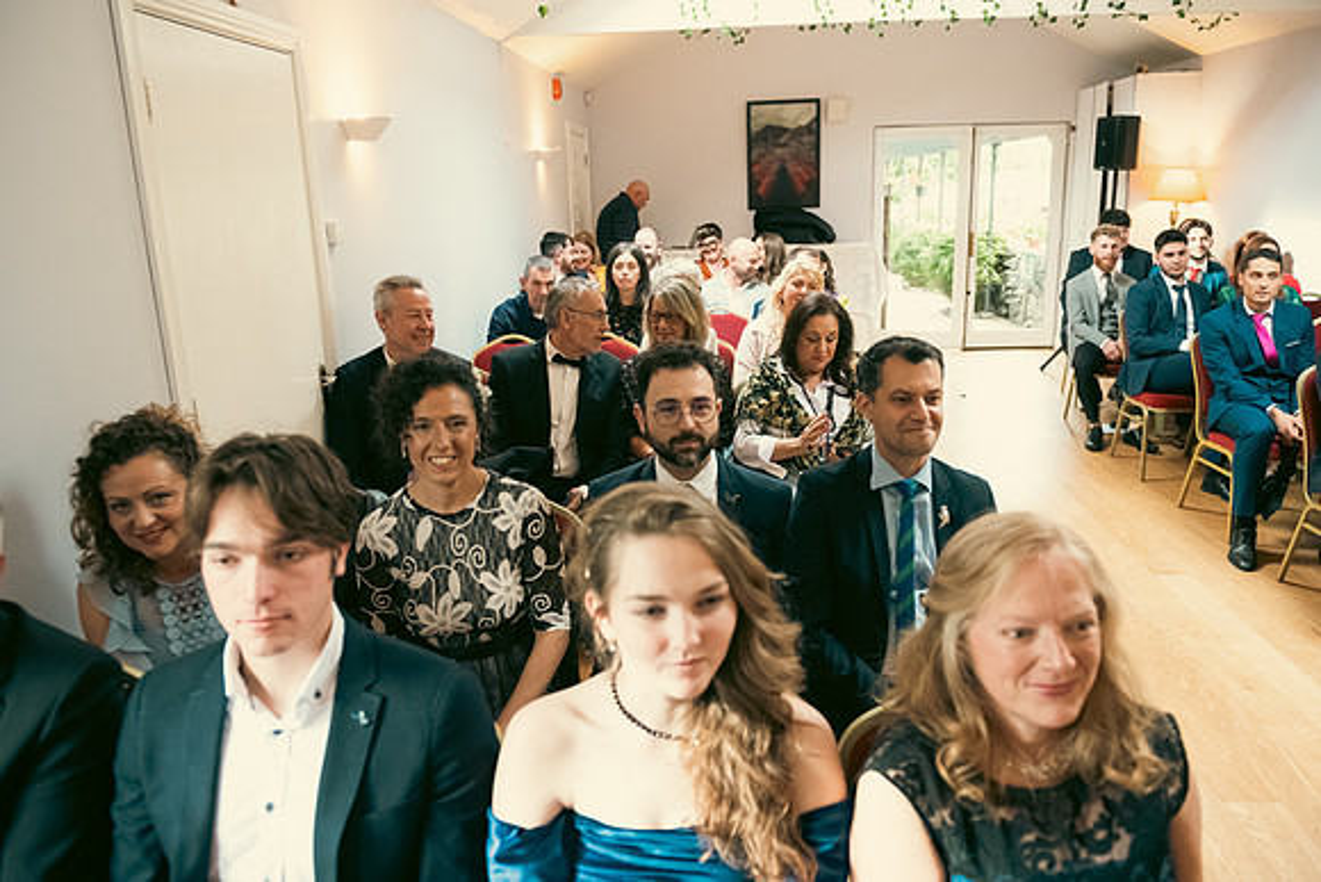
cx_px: 660
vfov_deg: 50.9
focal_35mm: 25
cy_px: 441
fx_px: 926
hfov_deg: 71.0
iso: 1600
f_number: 3.5
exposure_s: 1/160
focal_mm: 24
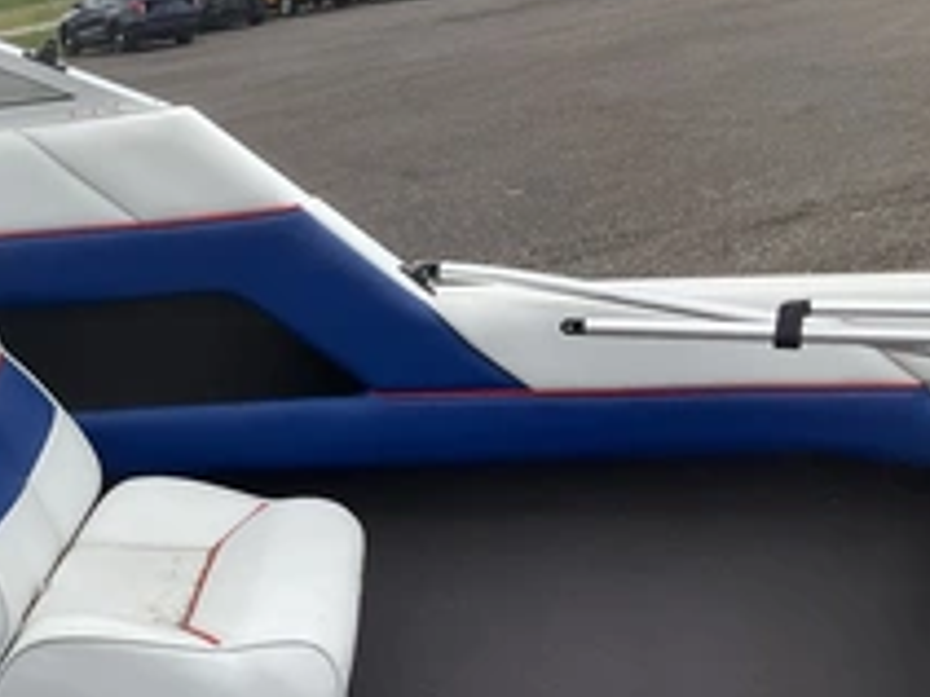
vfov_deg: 26.1
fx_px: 1477
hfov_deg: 32.9
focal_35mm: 55
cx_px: 66
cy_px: 547
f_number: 1.8
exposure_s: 1/1577
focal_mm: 3
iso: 25
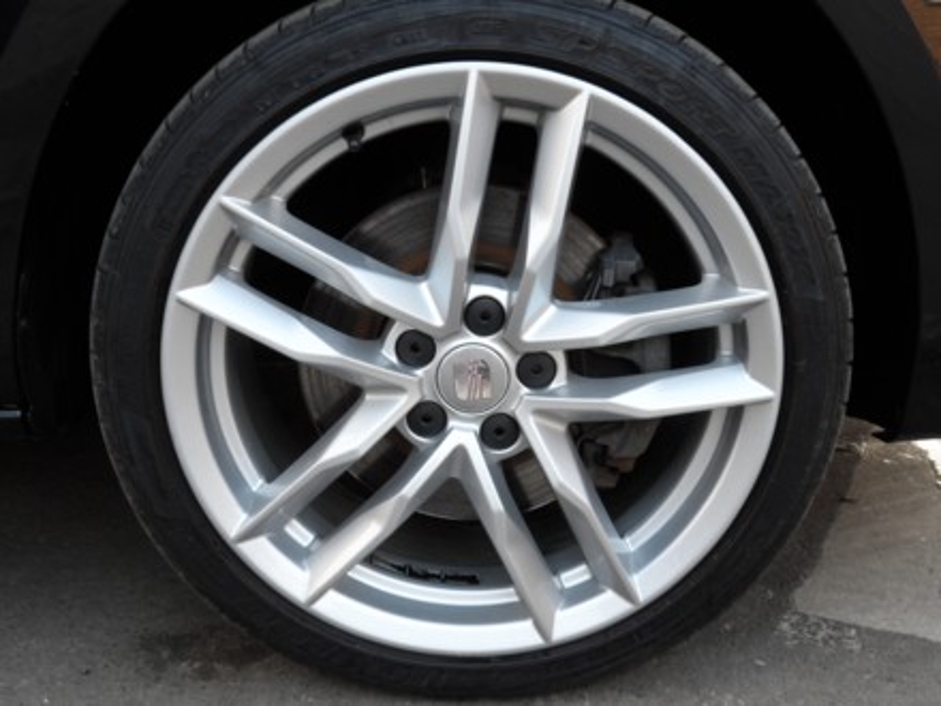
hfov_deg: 52.6
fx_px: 951
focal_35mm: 35
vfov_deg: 40.7
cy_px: 353
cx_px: 470
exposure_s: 1/45
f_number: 3.5
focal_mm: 6.5
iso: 80
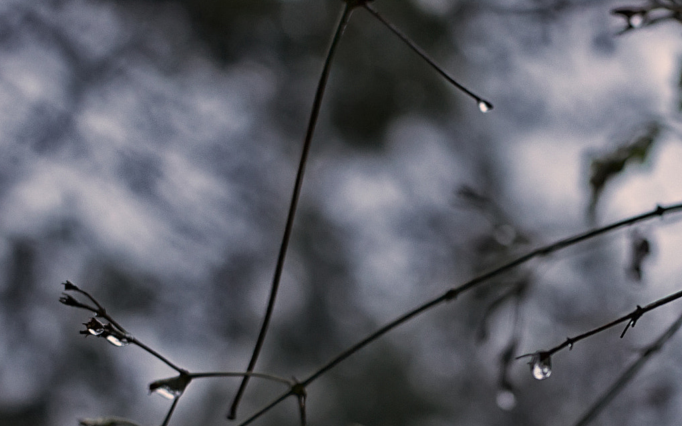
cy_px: 353
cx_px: 504
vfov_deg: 15.5
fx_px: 1557
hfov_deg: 24.5
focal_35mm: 84
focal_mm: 35
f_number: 2.8
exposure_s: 1/60
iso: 400
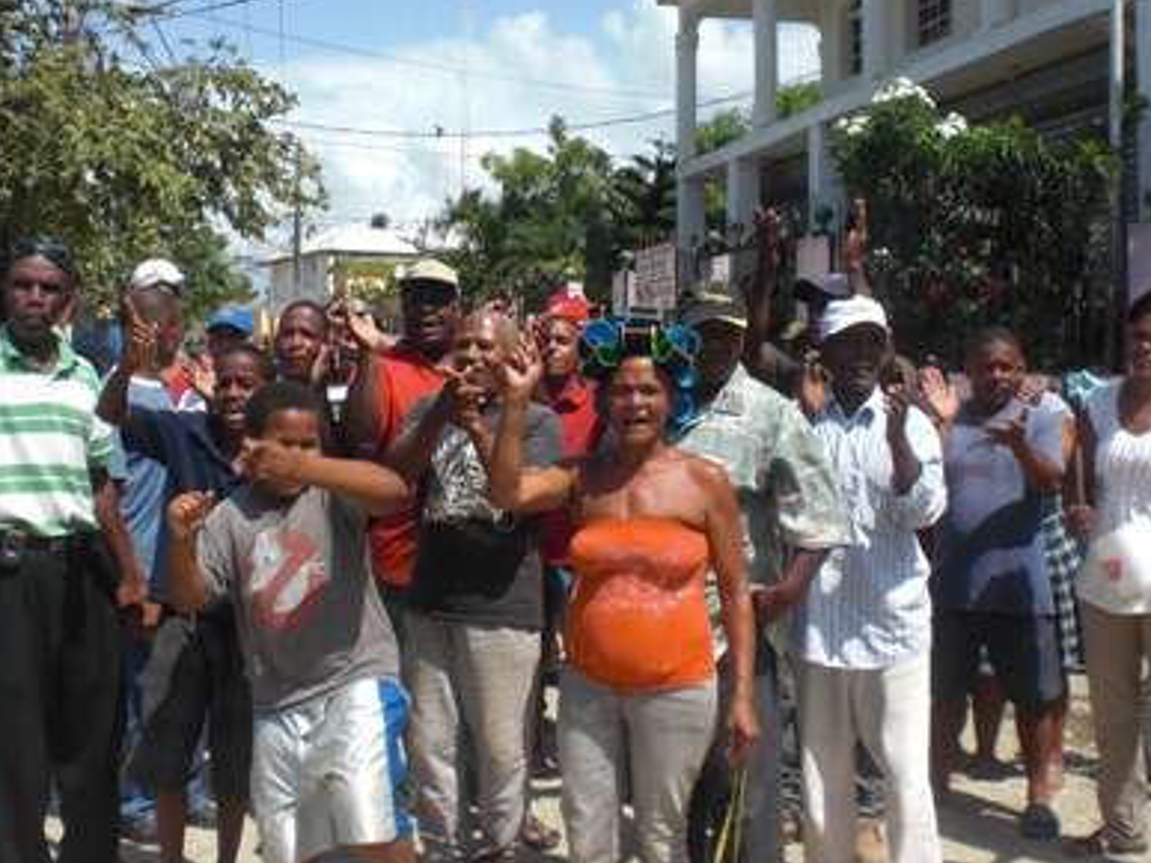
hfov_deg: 42.9
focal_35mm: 44
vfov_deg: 32.8
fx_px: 1463
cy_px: 390
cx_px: 538
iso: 64
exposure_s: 1/320
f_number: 5.6
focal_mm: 6.3
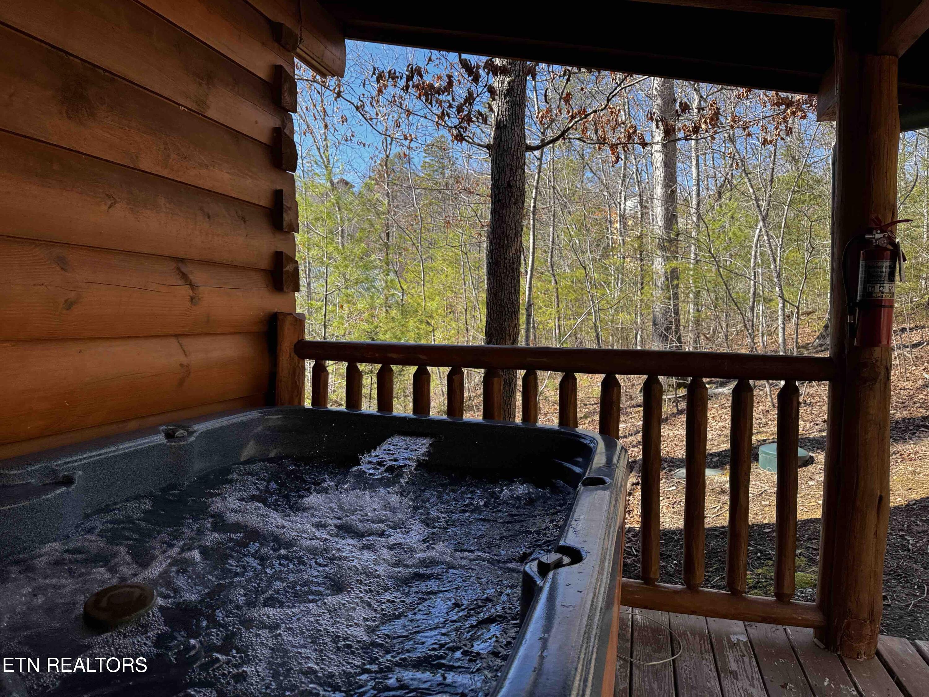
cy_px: 348
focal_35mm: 24
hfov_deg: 71.6
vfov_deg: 56.8
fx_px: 644
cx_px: 464
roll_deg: +0.9
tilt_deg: -1.6
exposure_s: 1/723
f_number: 1.78
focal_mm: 6.76
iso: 80
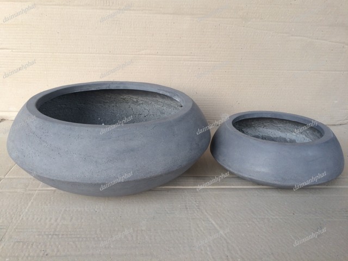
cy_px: 130
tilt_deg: -22.6
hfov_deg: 61.7
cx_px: 174
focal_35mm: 29
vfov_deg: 48.2
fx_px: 292
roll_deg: -1.4
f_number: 2.2
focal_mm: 4.15
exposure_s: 1/120
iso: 50
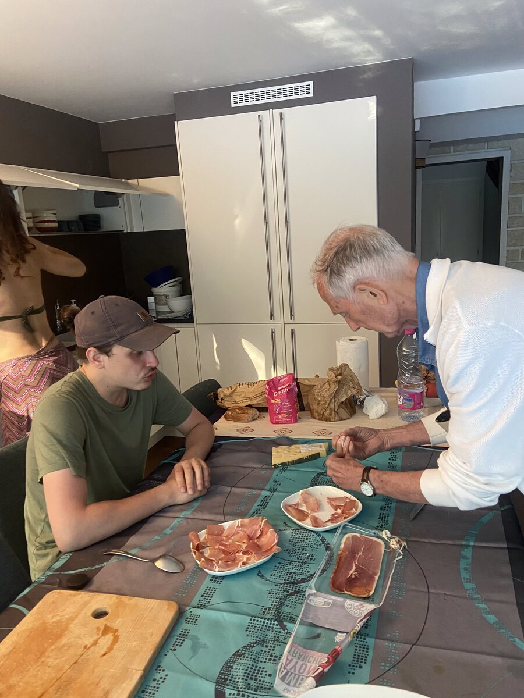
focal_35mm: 26
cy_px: 349
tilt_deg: -10.7
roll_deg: +3.8
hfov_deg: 53.1
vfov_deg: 67.3
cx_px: 262
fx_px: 525
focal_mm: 4.25
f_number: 1.8
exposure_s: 1/50
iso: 500
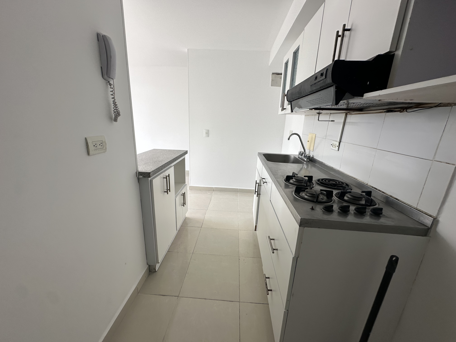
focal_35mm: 14
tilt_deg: -12.0
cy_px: 171
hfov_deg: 102.1
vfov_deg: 85.7
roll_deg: -2.0
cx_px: 228
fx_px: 184
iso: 40
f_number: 2.2
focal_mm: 2.22
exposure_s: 1/247
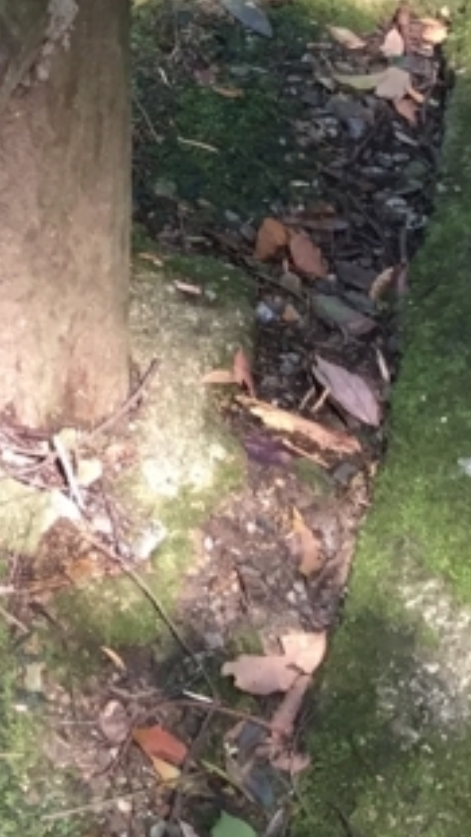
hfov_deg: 10.7
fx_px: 2308
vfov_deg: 18.1
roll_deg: +0.8
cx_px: -460
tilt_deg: -21.9
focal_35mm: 104
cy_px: -460
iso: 32
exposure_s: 1/40
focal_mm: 4.15
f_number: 2.2
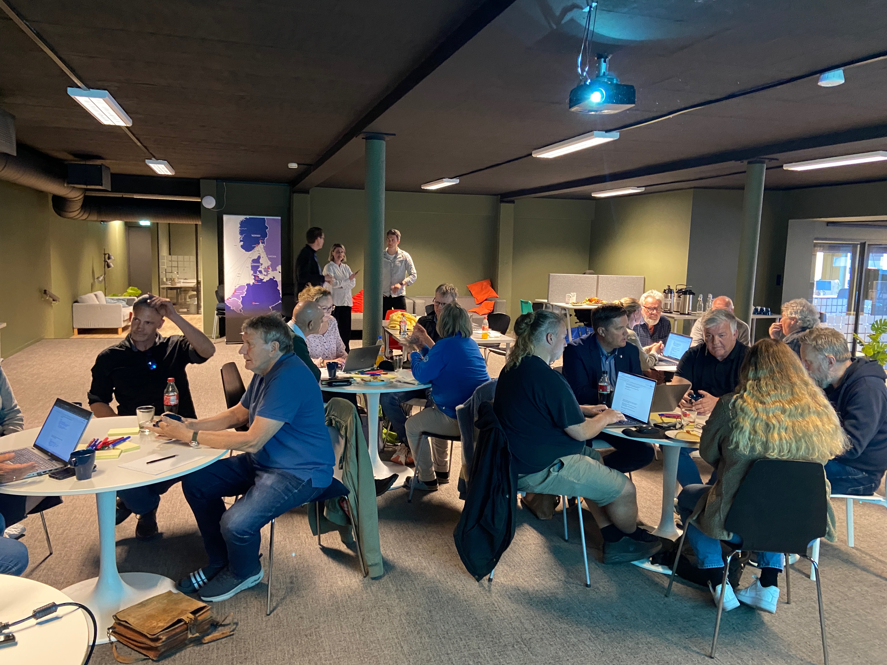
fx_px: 666
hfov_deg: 67.3
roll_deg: -1.6
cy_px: 332
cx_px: 444
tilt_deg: -5.8
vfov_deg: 53.1
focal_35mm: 26
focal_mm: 4.25
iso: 500
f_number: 1.8
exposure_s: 1/30
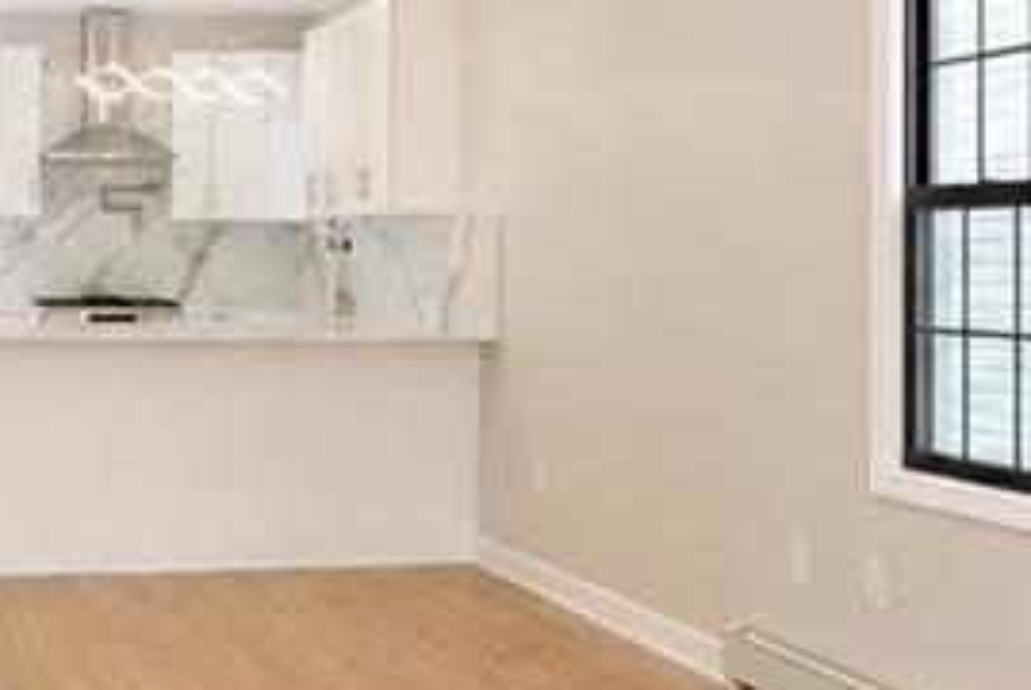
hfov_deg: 34.1
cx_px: 234
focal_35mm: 57
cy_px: 326
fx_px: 1634
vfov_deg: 23.8
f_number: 8
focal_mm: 10
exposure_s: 1/100
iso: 1600
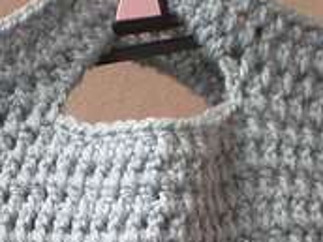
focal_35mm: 141
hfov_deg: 14.0
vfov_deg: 10.2
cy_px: 345
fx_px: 1316
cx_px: 86
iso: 64
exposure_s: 1/267
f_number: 3.1
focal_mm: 6.3
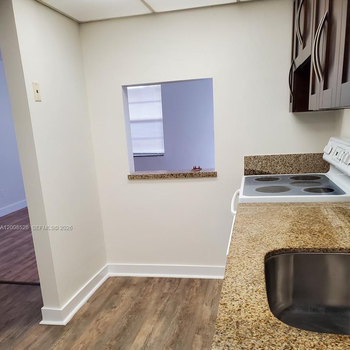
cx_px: 176
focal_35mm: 31
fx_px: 355
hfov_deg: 52.5
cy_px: 228
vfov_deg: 51.7
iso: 200
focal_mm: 4.3
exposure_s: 1/120
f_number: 2.4
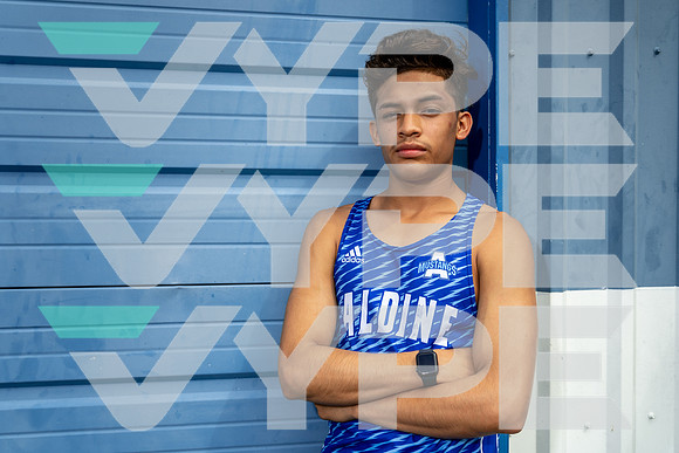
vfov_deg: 38.3
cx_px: 340
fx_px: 652
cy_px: 226
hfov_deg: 55.0
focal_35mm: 35
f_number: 8
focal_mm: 34
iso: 100
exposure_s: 1/125
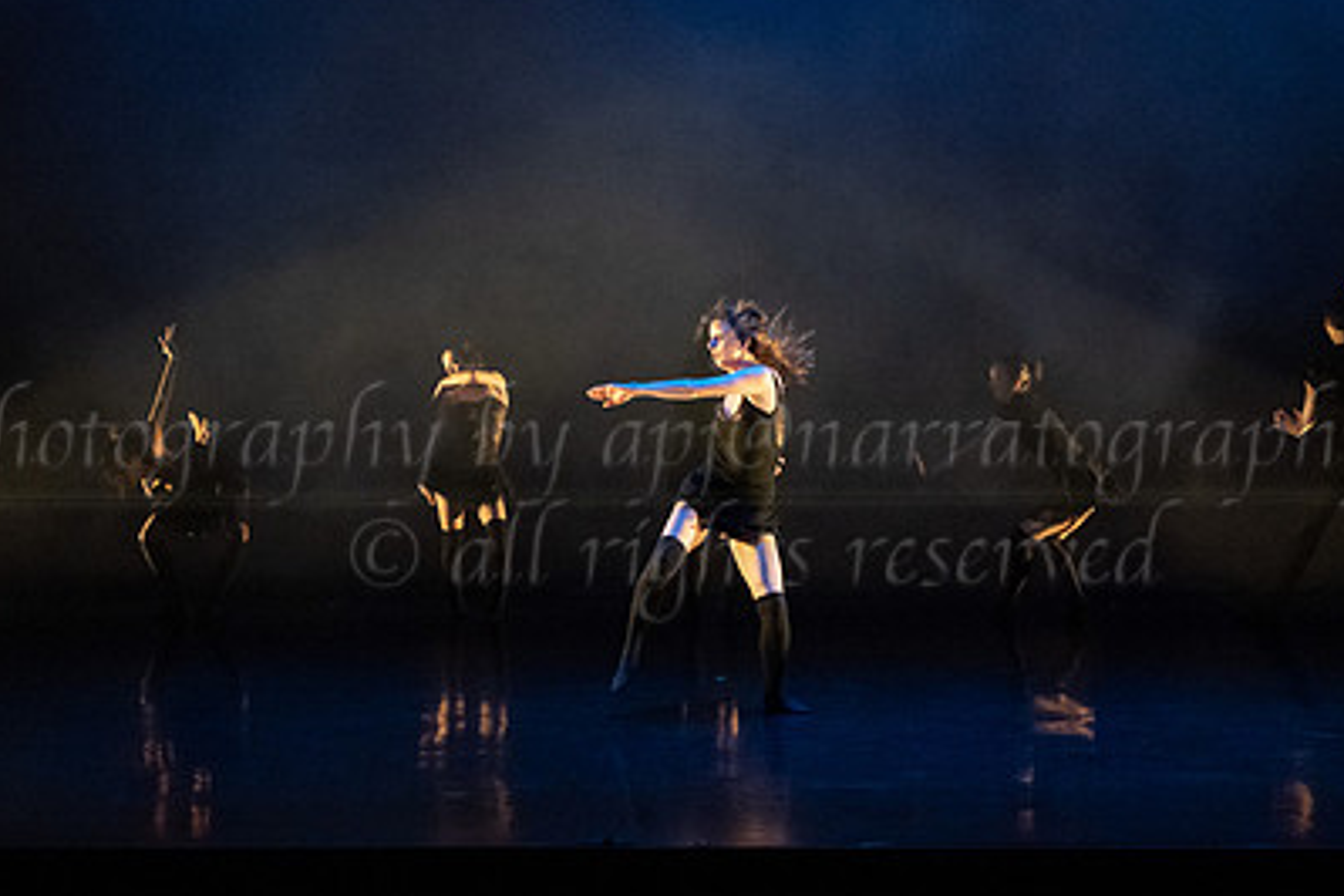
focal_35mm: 93
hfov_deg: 21.9
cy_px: 493
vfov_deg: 14.7
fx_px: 3472
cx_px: 717
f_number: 2.8
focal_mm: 64
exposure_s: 1/320
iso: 4000
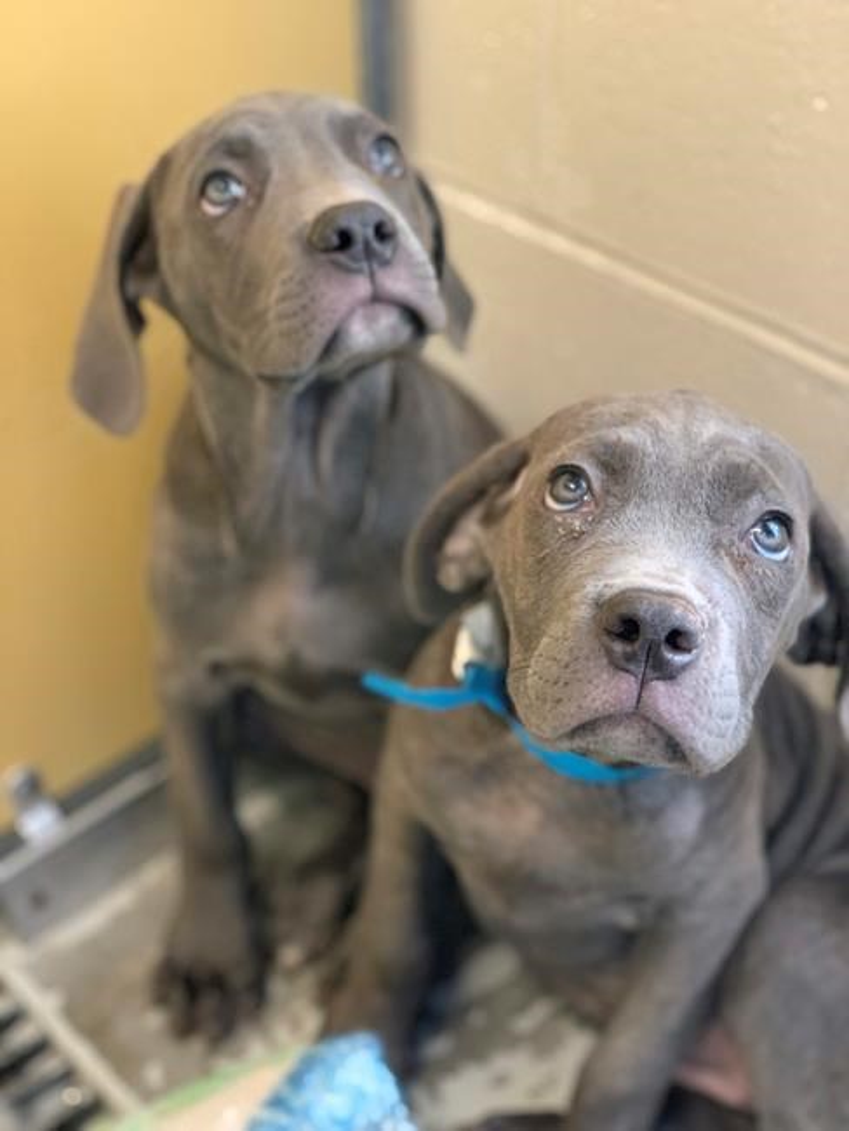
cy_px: 566
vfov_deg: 36.8
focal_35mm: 52
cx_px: 424
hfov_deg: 28.1
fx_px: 1699
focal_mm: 6
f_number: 2.4
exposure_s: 1/60
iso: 320
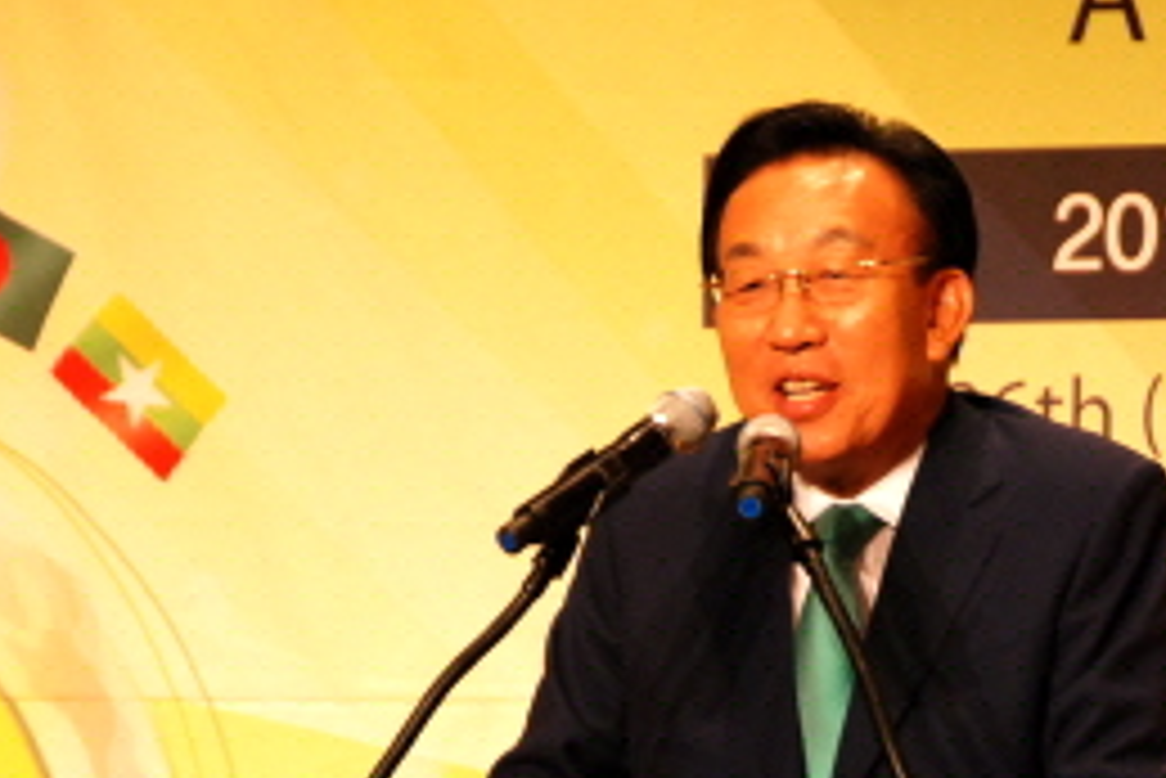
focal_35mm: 434
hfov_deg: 4.7
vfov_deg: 3.2
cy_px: 625
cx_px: 774
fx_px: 14064
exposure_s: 1/100
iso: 800
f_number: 5.6
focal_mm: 150
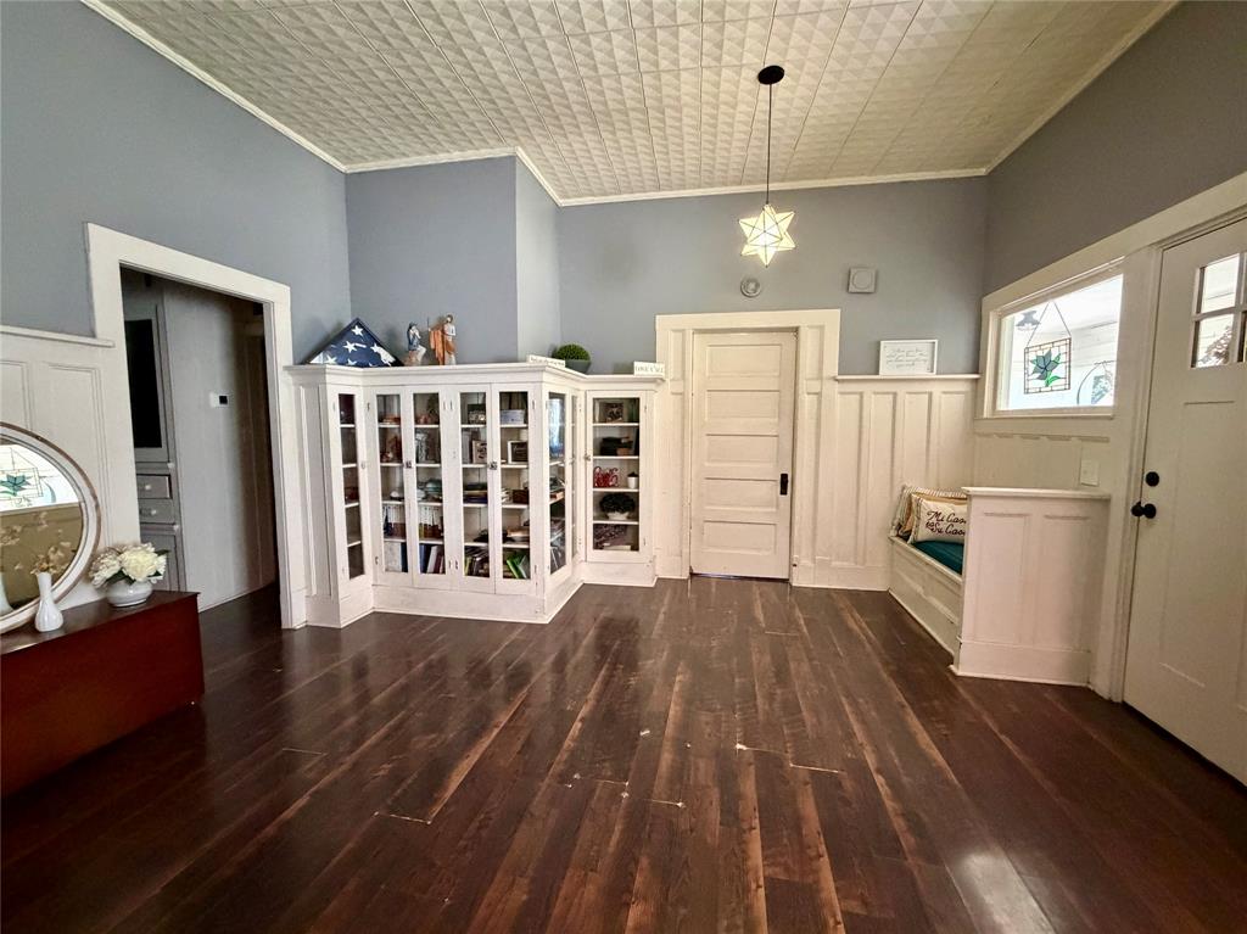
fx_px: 504
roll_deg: +1.2
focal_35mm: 14
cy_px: 467
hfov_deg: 102.1
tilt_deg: -5.5
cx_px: 624
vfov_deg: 85.6
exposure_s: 1/60
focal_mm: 2.22
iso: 1250
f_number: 2.2
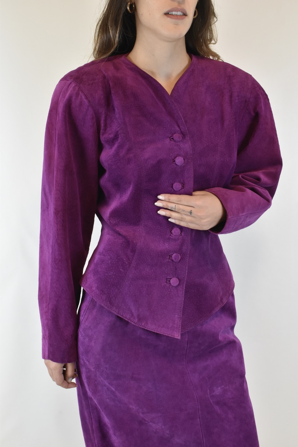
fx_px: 559
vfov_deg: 43.6
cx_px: 149
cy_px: 224
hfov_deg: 29.9
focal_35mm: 45
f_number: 16
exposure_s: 1/25
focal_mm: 30
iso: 1600
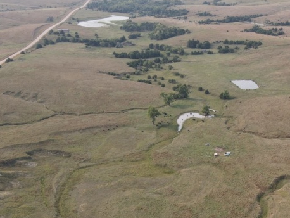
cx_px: 252
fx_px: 453
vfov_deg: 25.0
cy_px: 243
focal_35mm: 54
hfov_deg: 33.9
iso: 100
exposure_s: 1/320
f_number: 2.8
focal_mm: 4.5
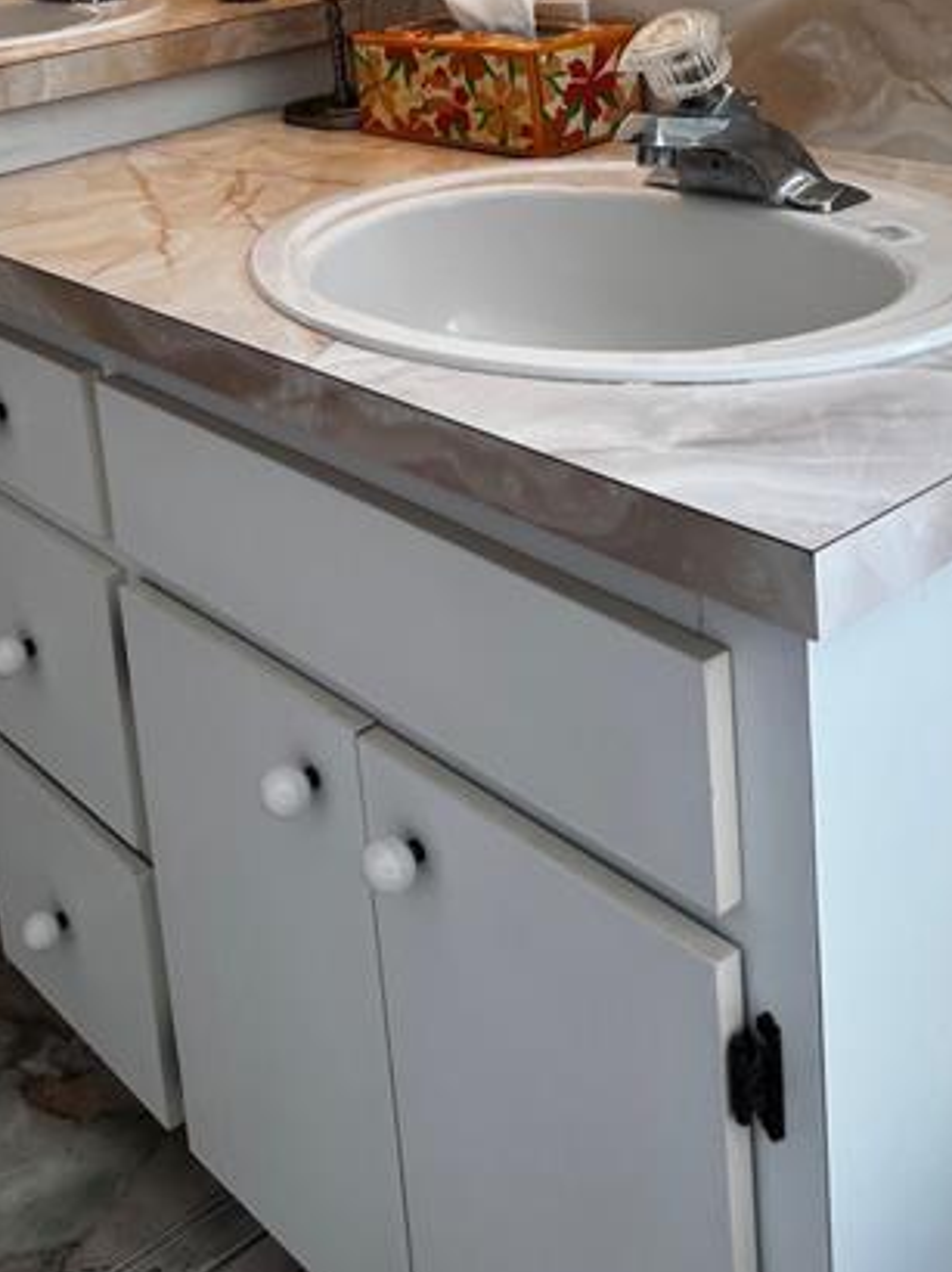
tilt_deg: -12.9
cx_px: 236
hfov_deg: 31.6
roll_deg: +8.0
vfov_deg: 39.1
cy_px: 130
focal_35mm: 45
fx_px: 1652
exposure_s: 1/139
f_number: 1.78
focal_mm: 6.76
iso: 50
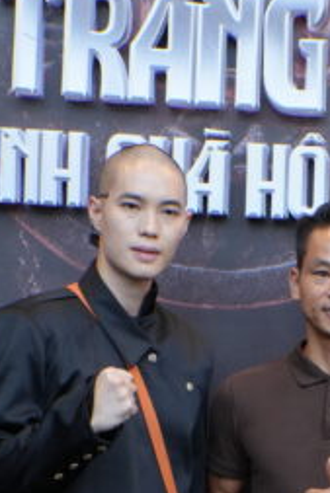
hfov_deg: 13.4
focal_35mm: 100
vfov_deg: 19.8
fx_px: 1367
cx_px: 395
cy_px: 501
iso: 500
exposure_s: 1/100
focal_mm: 21
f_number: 5.6
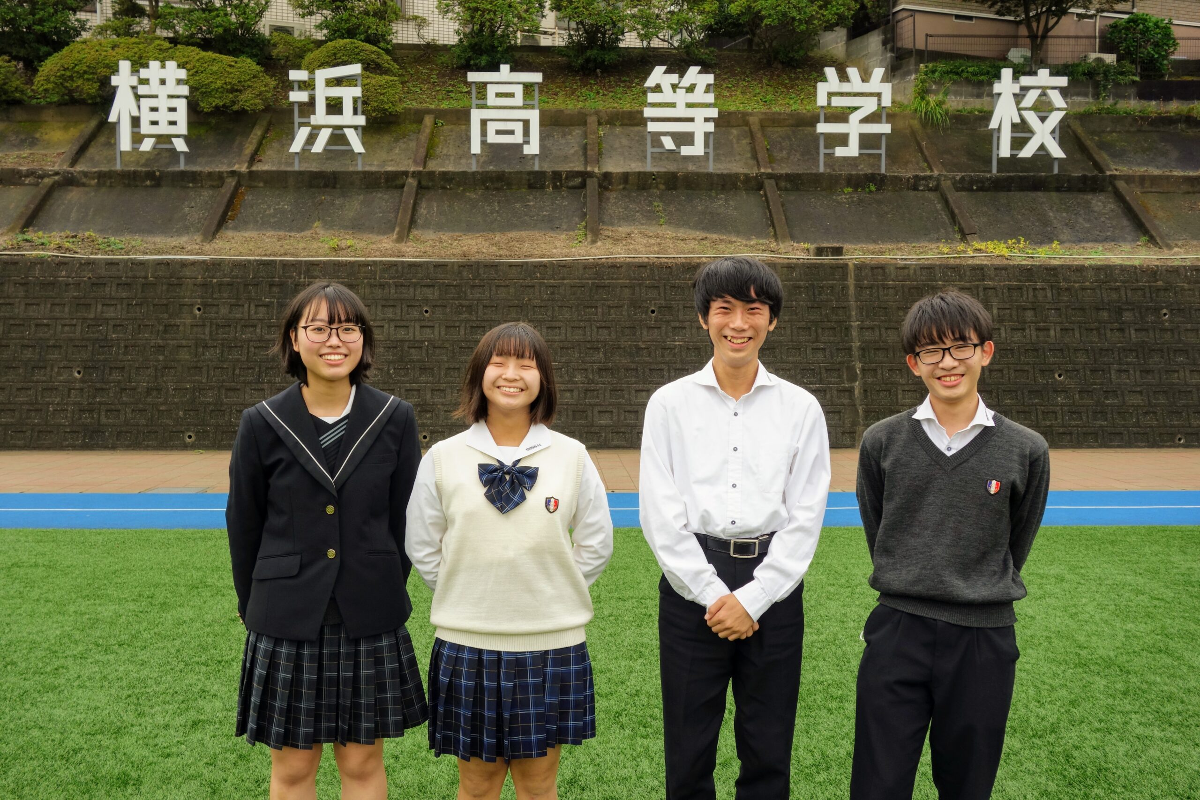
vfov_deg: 35.1
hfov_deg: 50.7
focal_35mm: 38
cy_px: 400
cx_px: 600
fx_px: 1267
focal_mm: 14.23
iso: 125
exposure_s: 1/125
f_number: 5.6
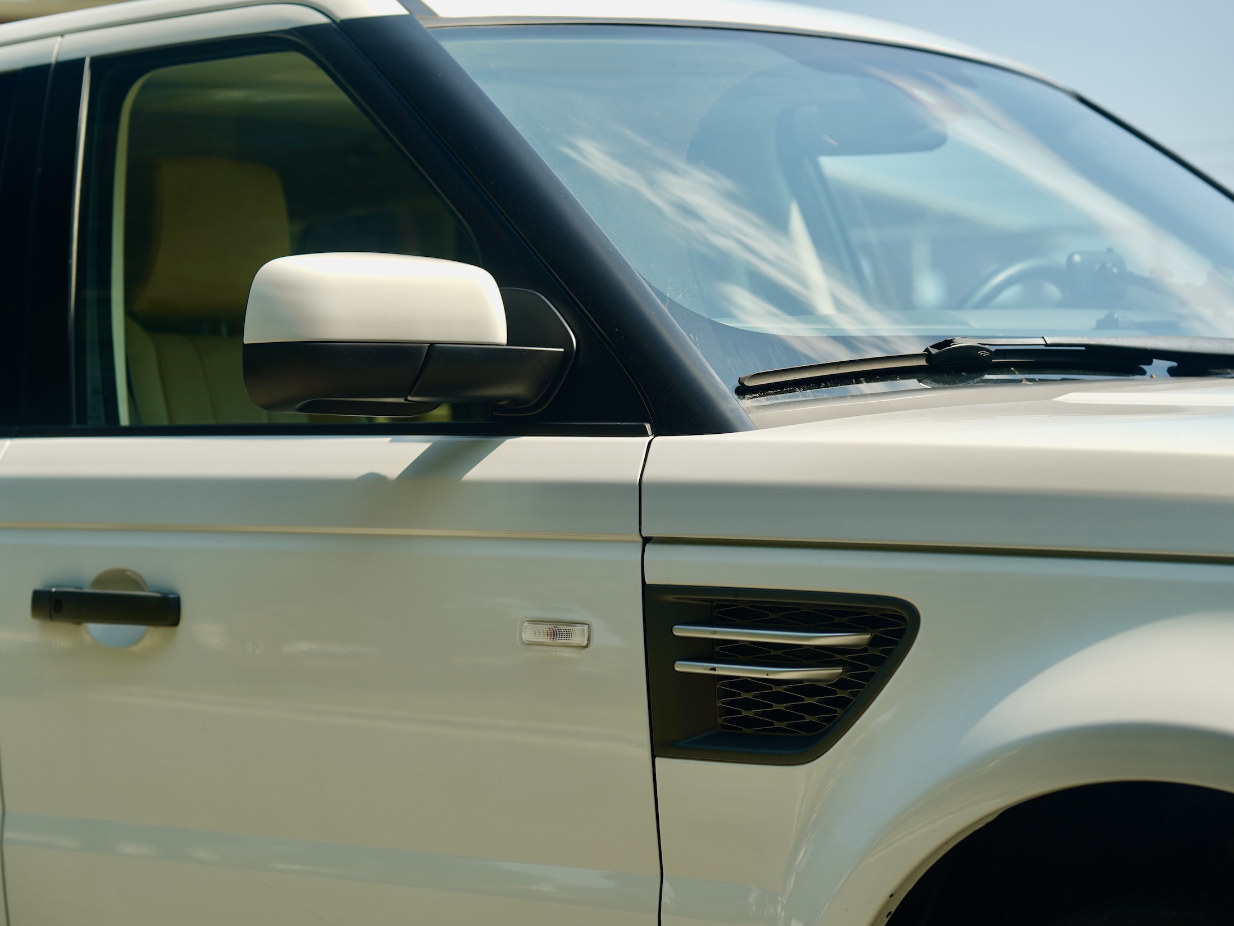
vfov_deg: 15.9
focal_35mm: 93
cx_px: 603
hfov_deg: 21.1
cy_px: 463
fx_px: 3315
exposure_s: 1/250
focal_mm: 85
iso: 50
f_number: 3.2
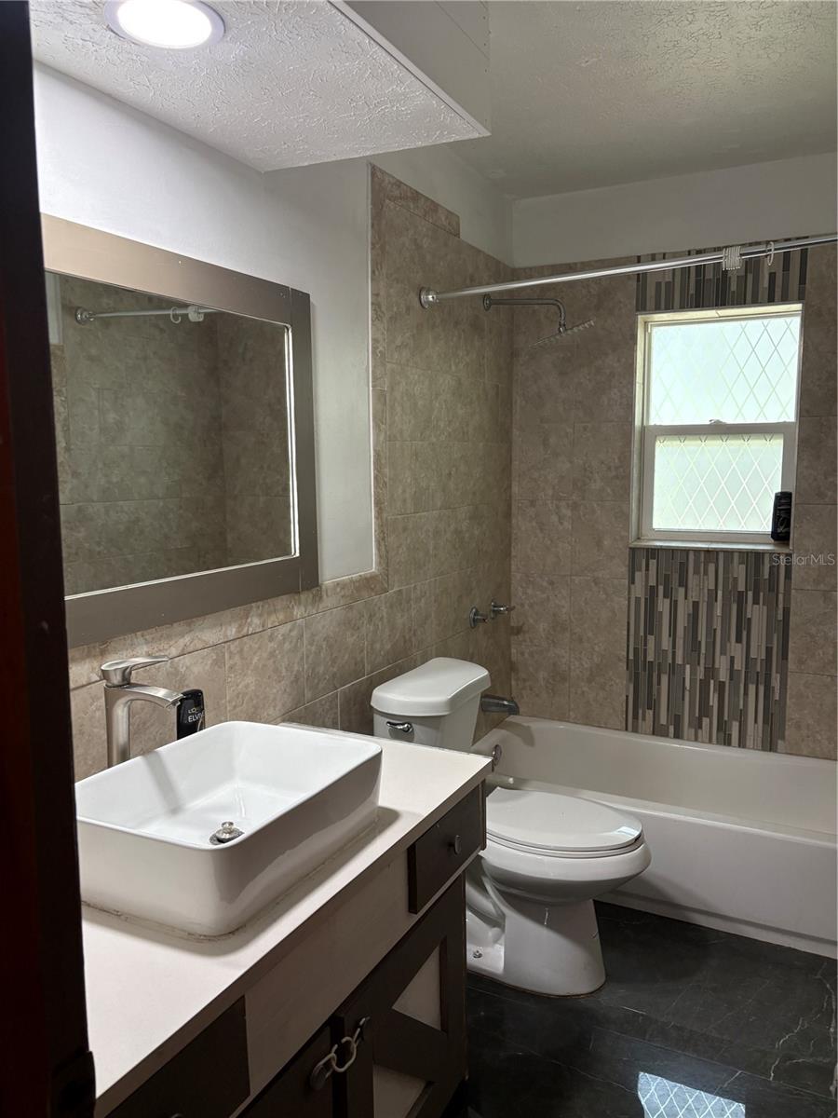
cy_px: 559
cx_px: 419
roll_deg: +0.8
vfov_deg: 67.3
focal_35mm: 26
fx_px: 839
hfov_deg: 53.1
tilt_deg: -5.6
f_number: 1.6
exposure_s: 1/60
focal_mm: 5.96
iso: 125
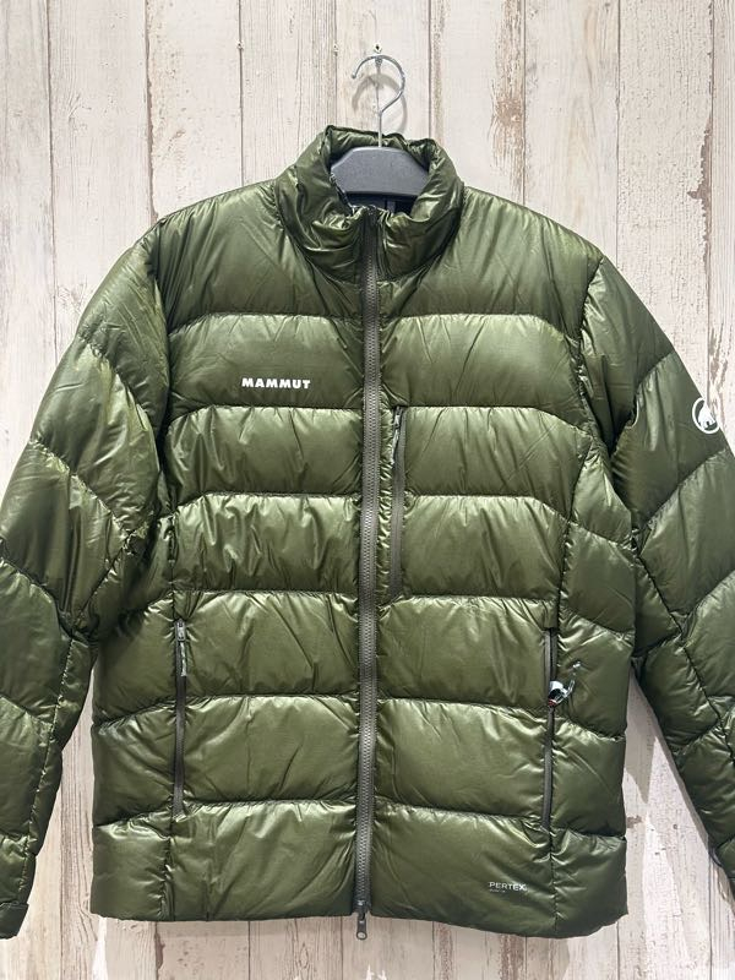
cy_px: 490
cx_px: 368
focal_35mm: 48
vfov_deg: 39.7
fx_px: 1359
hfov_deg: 30.3
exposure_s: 1/84
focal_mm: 6.86
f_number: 1.78
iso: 125
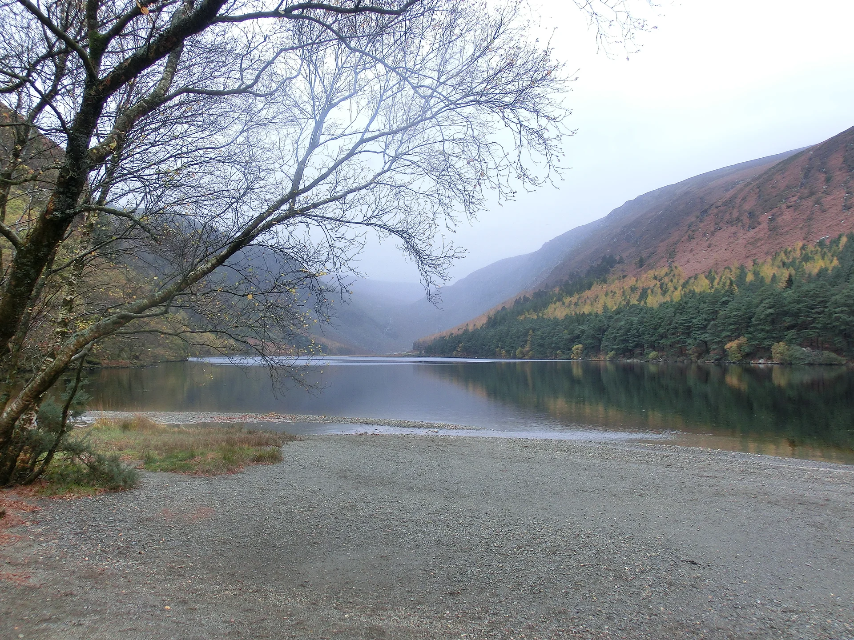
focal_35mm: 33
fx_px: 814
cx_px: 427
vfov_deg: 42.9
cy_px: 320
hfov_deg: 55.4
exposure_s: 1/100
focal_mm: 5.86
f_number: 3.7
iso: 125
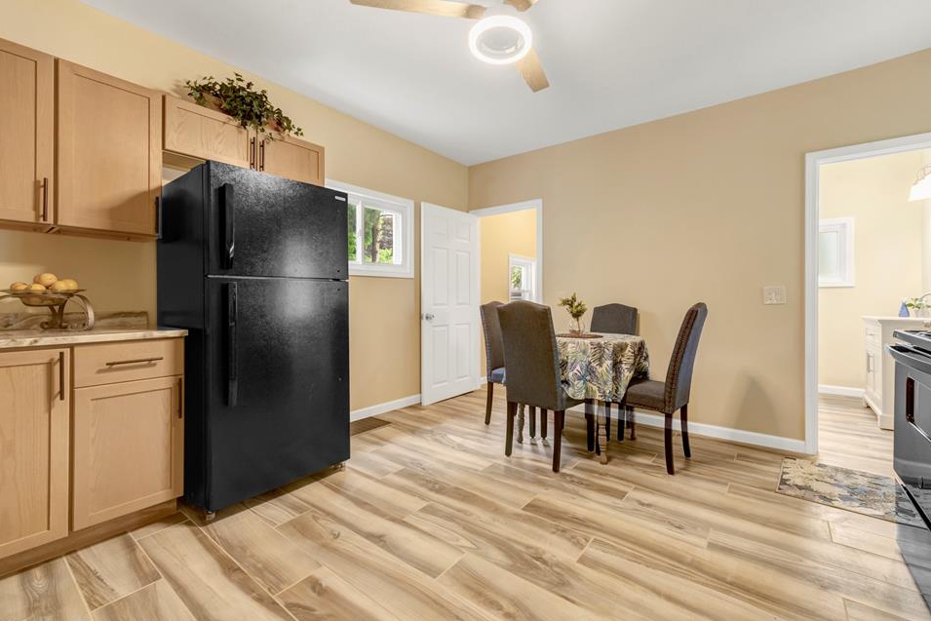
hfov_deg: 100.3
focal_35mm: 15
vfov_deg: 77.3
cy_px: 316
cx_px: 485
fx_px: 388
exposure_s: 1/25
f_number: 9
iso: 2500
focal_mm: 14
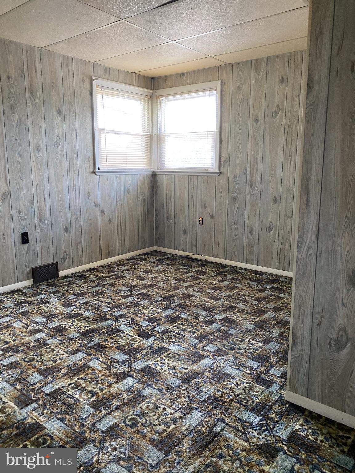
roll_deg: -0.2
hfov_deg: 53.1
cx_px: 178
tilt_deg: -7.6
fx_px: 356
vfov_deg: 67.3
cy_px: 236
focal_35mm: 26
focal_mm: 4.25
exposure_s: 1/60
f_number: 1.8
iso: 200
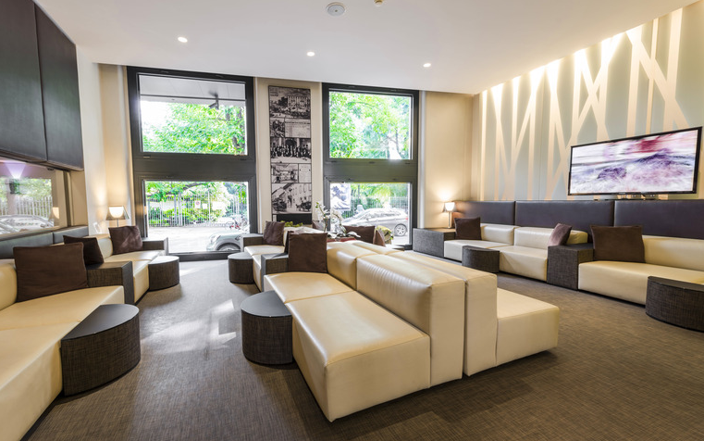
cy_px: 222
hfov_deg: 101.4
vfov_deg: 74.8
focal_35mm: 15
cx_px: 336
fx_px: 288
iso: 100
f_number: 6.3
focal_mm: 14
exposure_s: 1
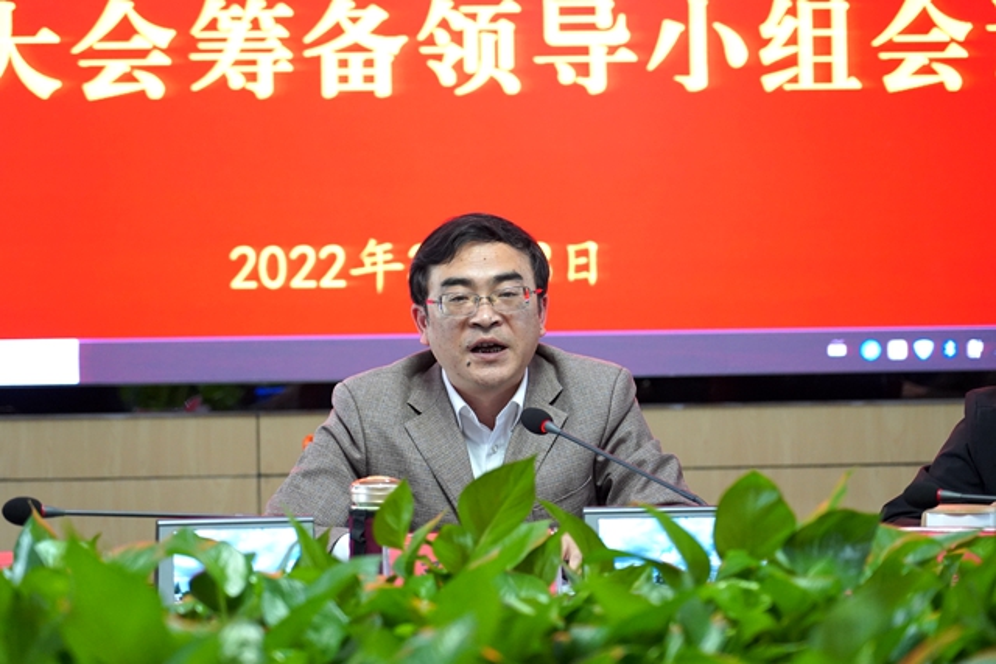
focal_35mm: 105
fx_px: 2905
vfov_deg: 13.0
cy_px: 332
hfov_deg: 19.5
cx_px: 498
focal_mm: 105
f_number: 4
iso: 4000
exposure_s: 1/160
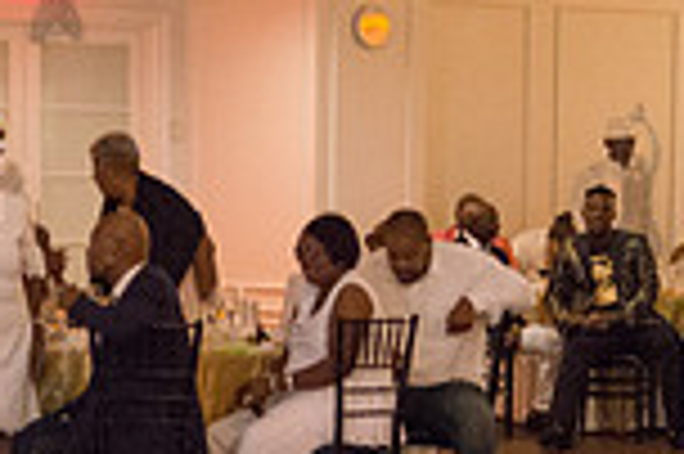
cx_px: 54
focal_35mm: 141
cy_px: 398
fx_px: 2676
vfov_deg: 9.7
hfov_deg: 14.4
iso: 4000
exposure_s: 1/160
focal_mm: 35
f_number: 2
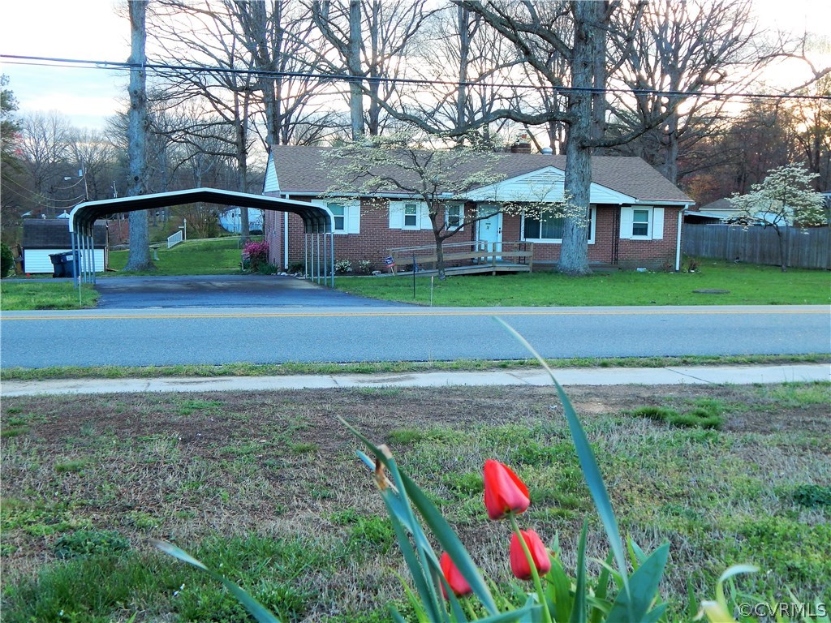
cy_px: 312
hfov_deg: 43.9
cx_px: 416
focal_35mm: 43
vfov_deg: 33.6
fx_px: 1032
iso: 125
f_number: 3.6
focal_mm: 7.7
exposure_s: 1/60
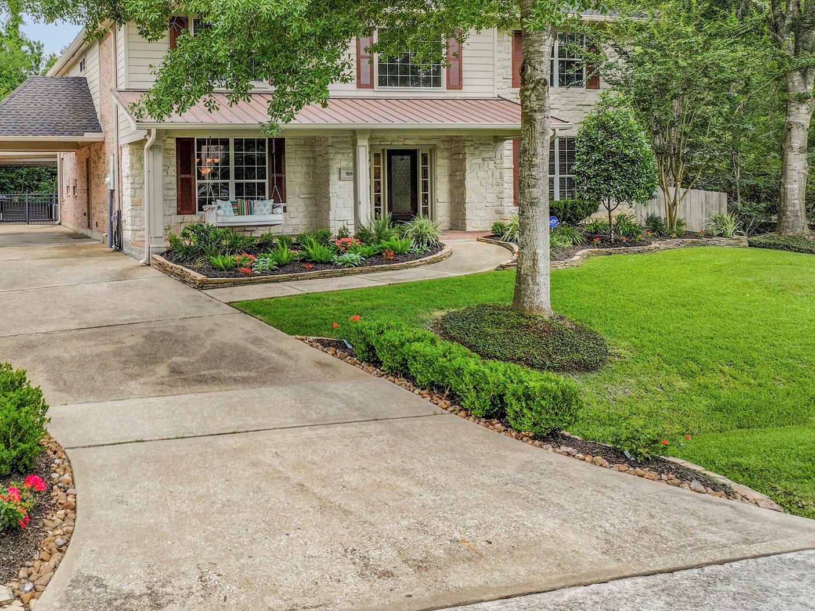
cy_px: 192
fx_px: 824
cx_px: 223
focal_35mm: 35
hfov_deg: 50.8
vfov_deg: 40.1
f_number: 4
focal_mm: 12.29
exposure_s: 1/20
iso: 100
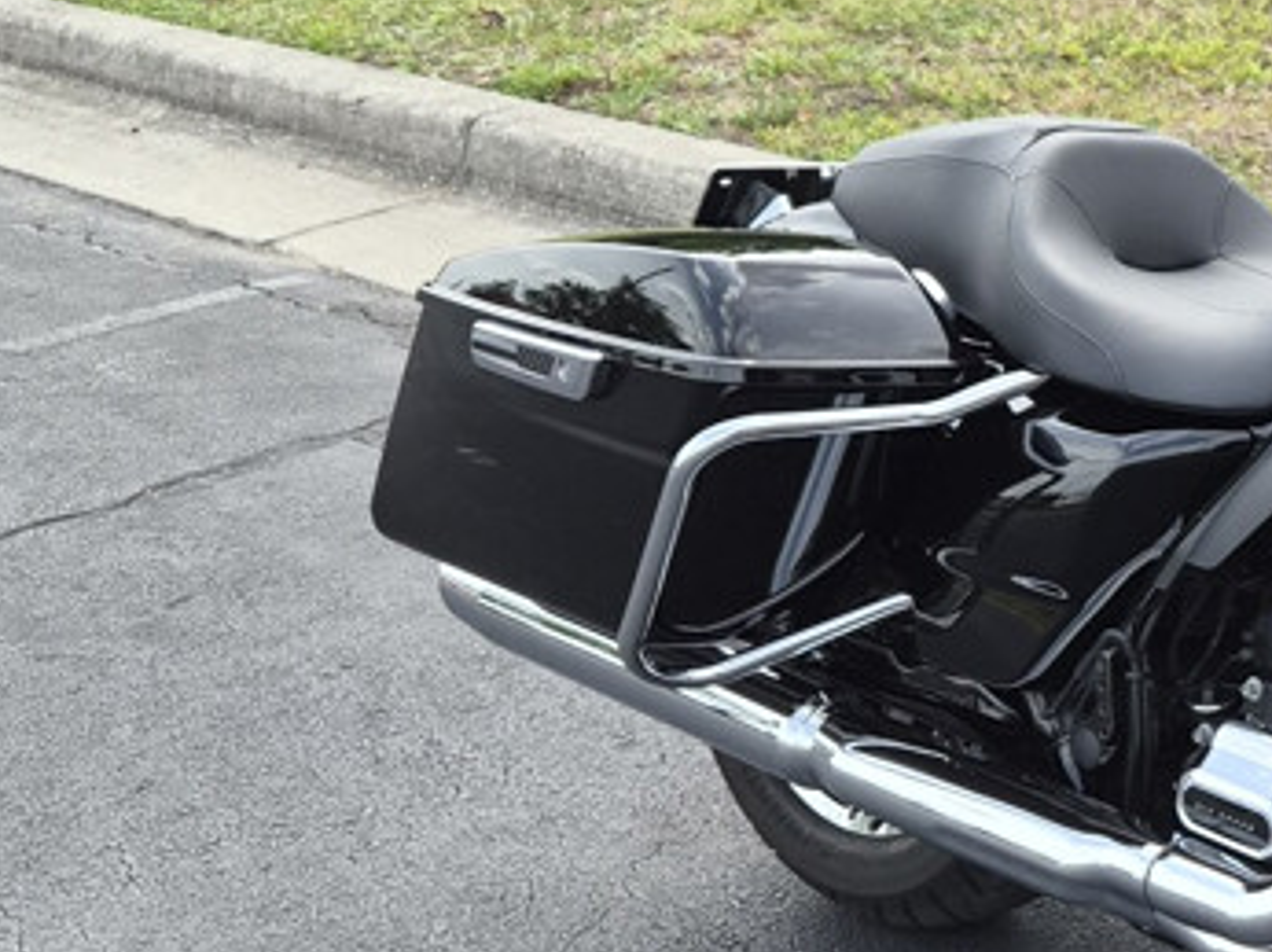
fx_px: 2607
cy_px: 500
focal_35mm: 71
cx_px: 1708
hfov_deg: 23.7
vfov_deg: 20.7
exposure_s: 1/1716
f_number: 1.8
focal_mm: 5.4
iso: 80
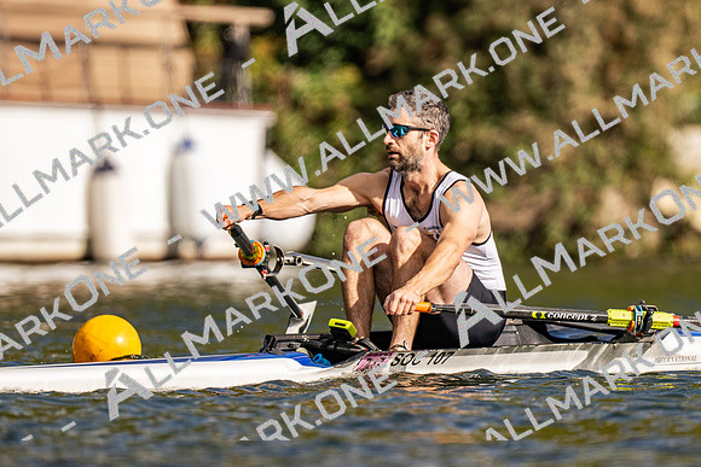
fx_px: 17537
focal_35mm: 900
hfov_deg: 2.3
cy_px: 234
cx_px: 350
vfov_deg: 1.5
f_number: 4
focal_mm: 600
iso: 100
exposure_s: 1/2500
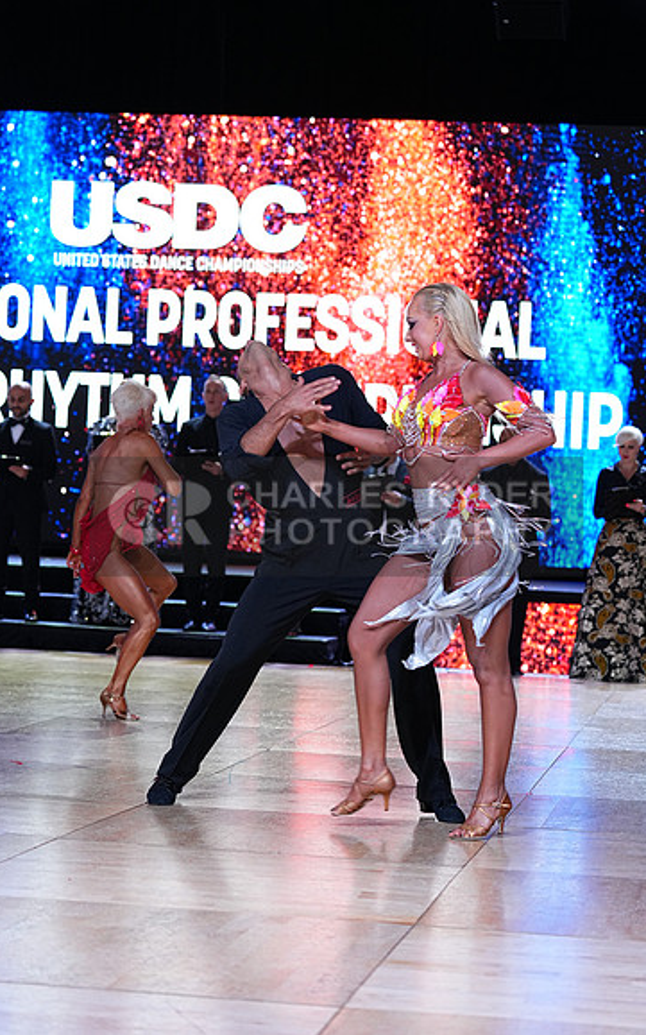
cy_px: 518
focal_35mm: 89
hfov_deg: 14.7
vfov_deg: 23.3
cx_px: 337
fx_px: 2508
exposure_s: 1/500
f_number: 4
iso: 1600
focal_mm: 87
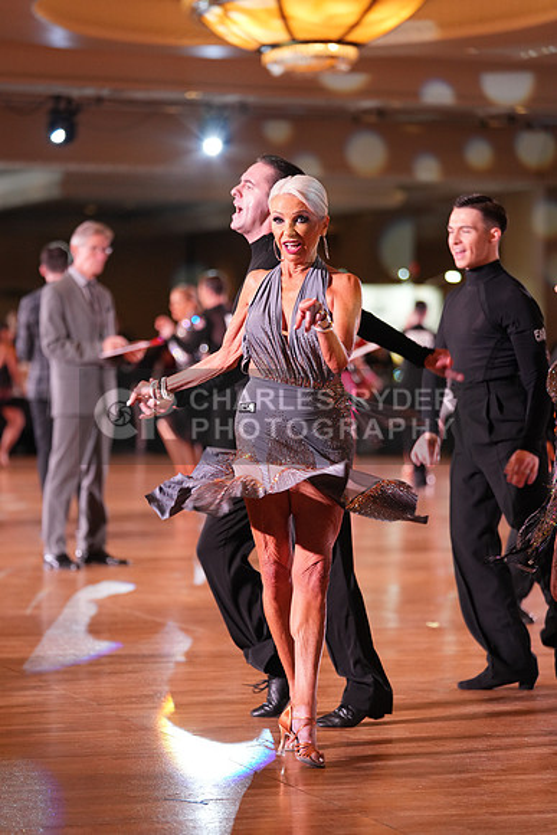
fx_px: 2806
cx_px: 278
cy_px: 418
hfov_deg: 11.3
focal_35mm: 121
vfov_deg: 16.9
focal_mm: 121
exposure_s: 1/200
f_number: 2.8
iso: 2000
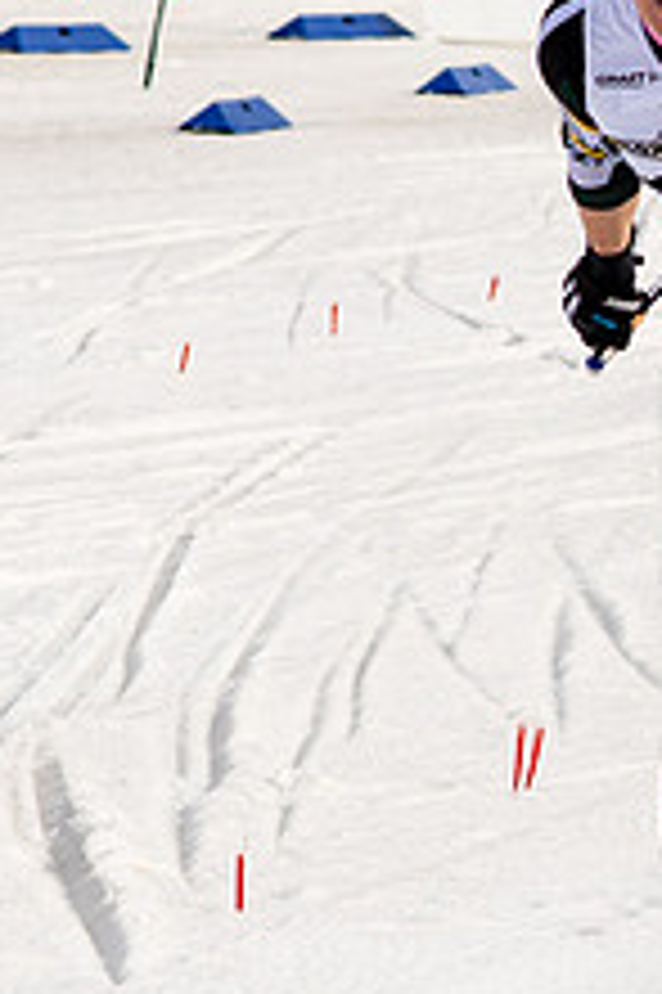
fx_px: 11492
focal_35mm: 416
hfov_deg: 3.3
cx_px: 924
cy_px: 446
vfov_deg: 5.0
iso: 400
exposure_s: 1/2000
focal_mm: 85
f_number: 5.6
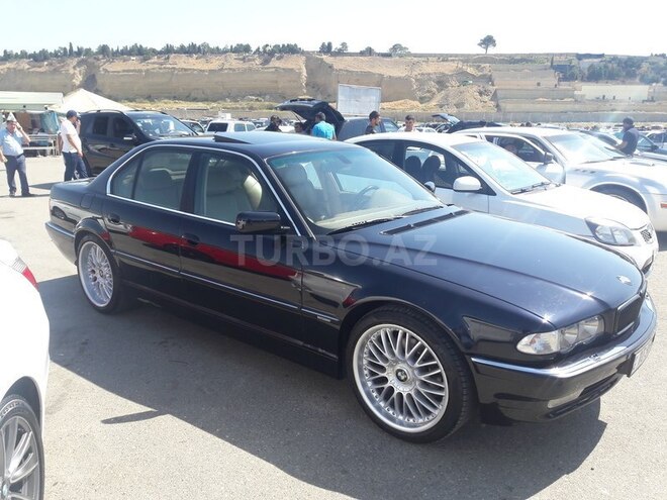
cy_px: 250
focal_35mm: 28
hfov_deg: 63.4
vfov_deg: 49.7
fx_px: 540
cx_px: 334
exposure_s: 1/688
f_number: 1.9
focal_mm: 3.7
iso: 40
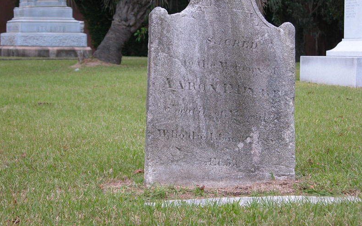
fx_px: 1055
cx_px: 181
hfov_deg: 19.5
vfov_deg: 12.2
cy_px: 100
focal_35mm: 107
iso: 100
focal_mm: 25.4
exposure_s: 1/44.5
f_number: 3.6
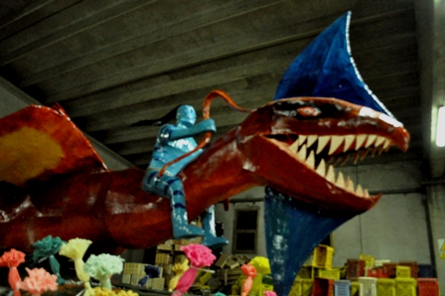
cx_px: 222
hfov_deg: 67.4
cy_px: 148
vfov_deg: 47.9
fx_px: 333
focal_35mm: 27
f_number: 3.5
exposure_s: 1/40
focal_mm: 18
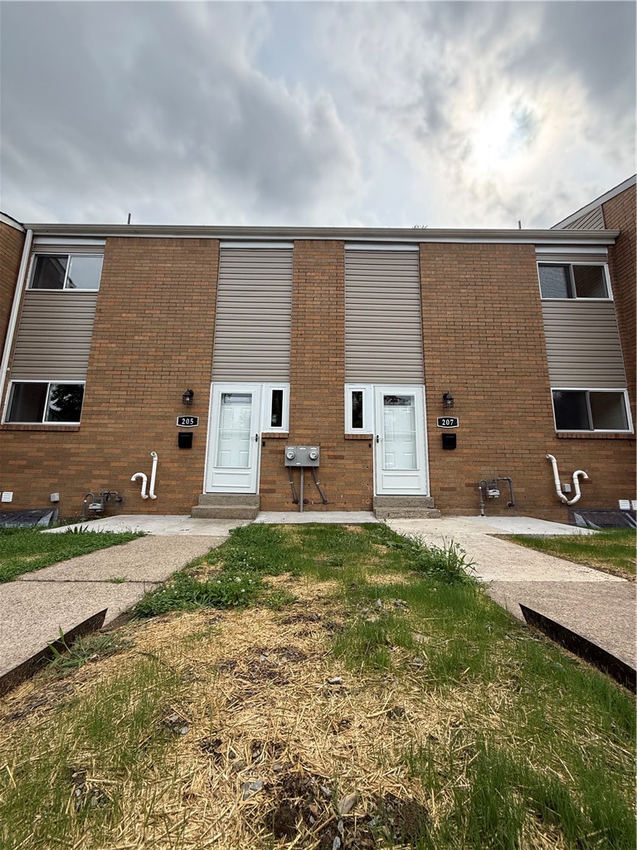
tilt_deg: +10.0
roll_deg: -0.5
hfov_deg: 85.7
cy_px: 425
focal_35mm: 14
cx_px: 318
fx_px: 344
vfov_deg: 102.1
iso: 64
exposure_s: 1/1339
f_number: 2.2
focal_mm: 2.22
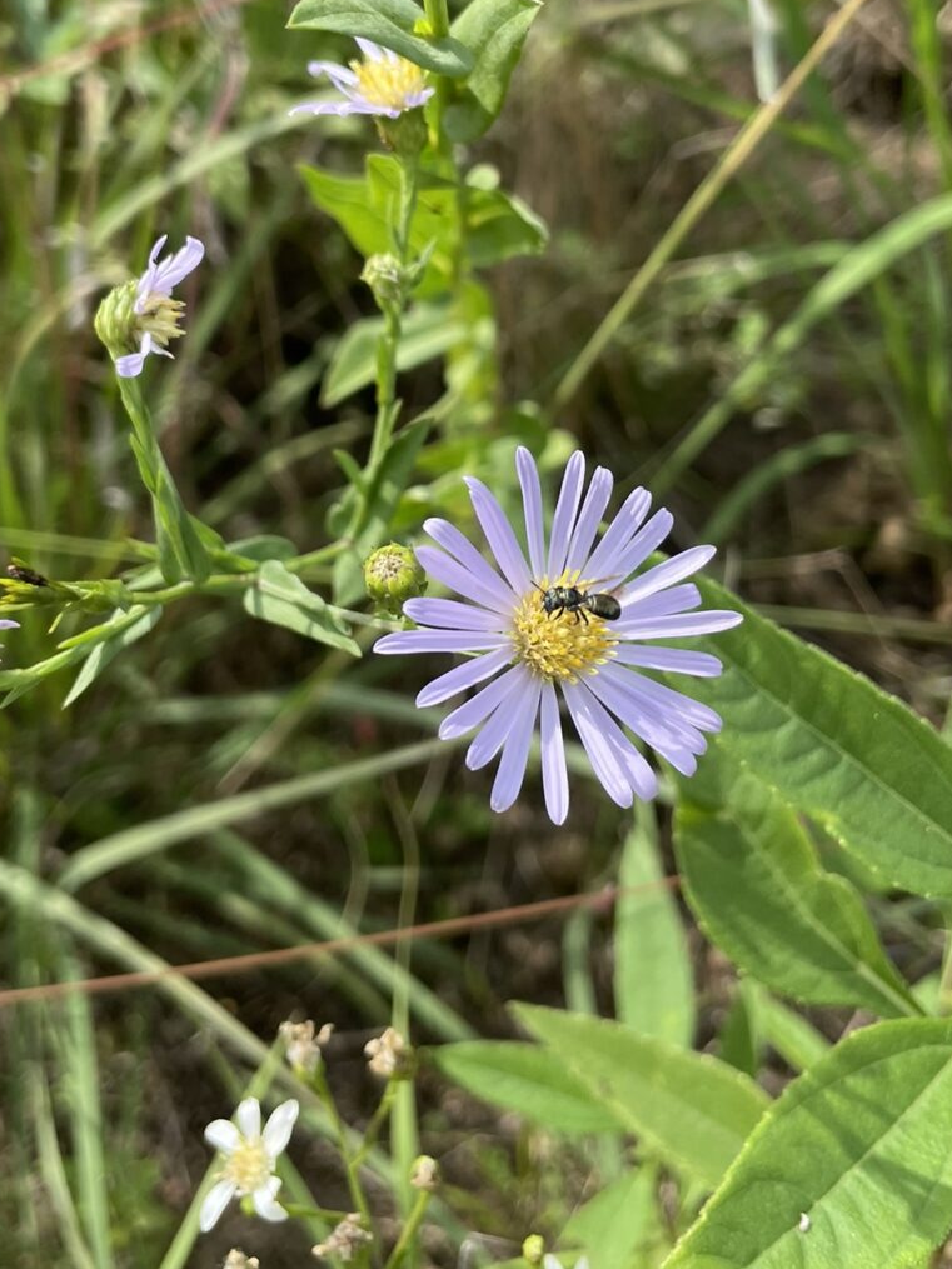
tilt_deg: -47.9
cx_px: 450
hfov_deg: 35.1
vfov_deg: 44.9
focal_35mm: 41
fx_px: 1504
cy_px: 391
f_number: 1.6
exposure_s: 1/1319
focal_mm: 4.2
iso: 32
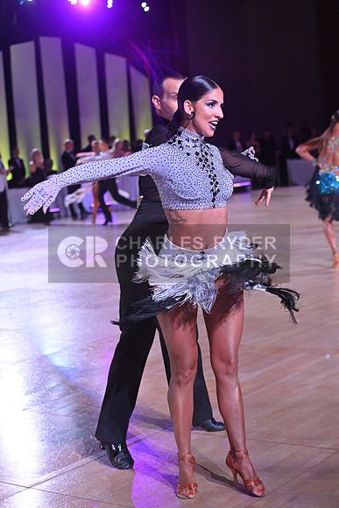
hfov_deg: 19.5
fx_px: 988
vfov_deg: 28.8
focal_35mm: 70
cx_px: 170
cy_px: 254
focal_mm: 70
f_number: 5
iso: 4000
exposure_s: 1/500
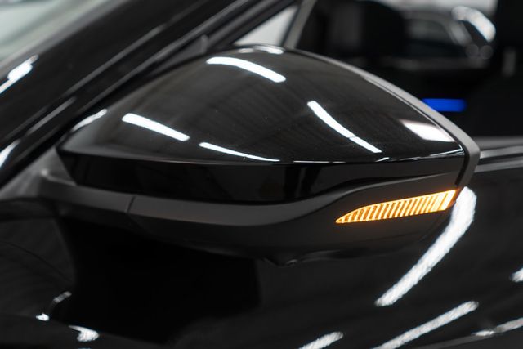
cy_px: 174
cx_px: 262
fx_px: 610
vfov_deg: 31.9
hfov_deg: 46.4
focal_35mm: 42
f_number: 3.2
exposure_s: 1/40
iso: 200
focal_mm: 28
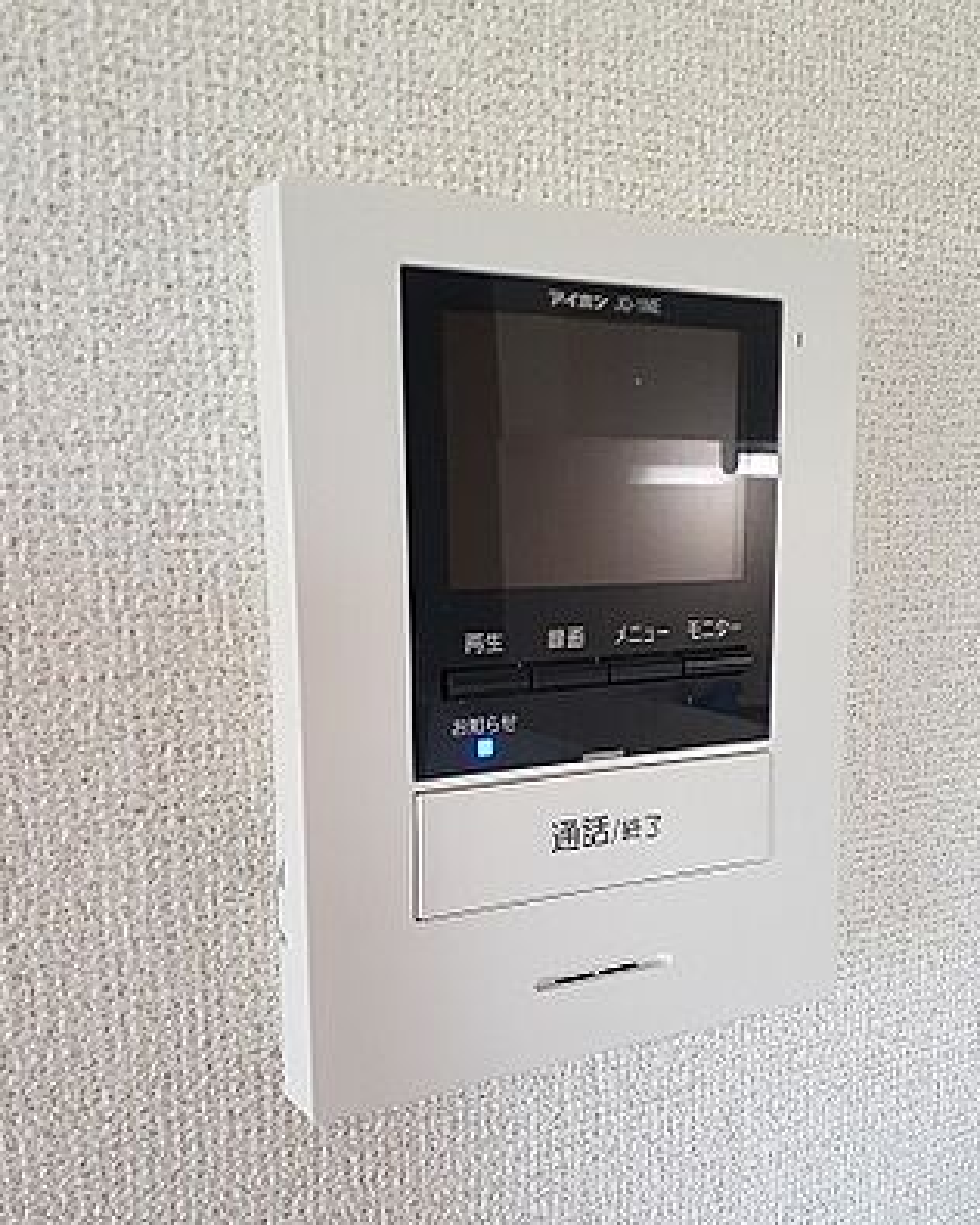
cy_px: 682
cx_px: 546
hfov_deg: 45.7
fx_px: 1160
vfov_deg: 55.5
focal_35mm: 32
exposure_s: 1/50
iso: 200
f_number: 1.9
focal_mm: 3.6
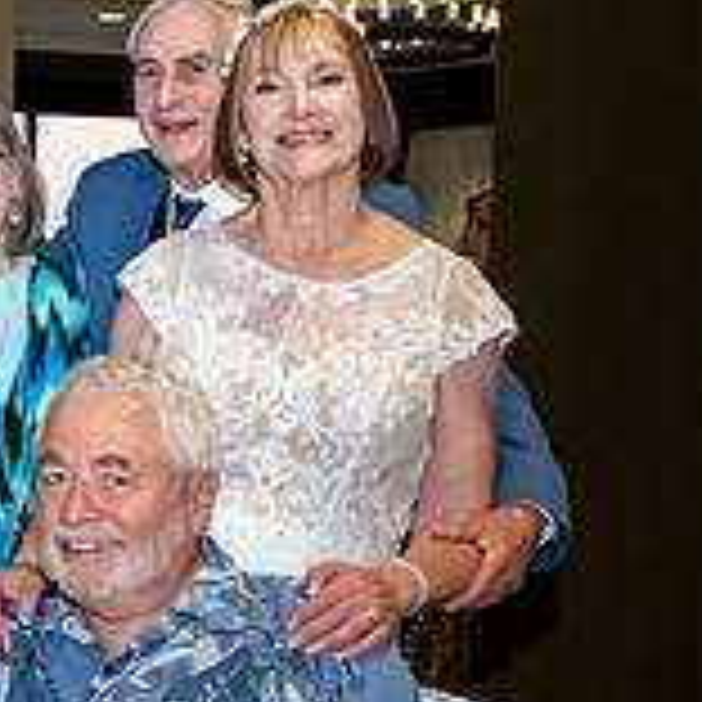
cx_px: -374
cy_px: 398
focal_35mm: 76
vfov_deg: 22.7
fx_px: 1744
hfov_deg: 19.6
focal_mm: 24
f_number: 4
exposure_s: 1/320
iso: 2500
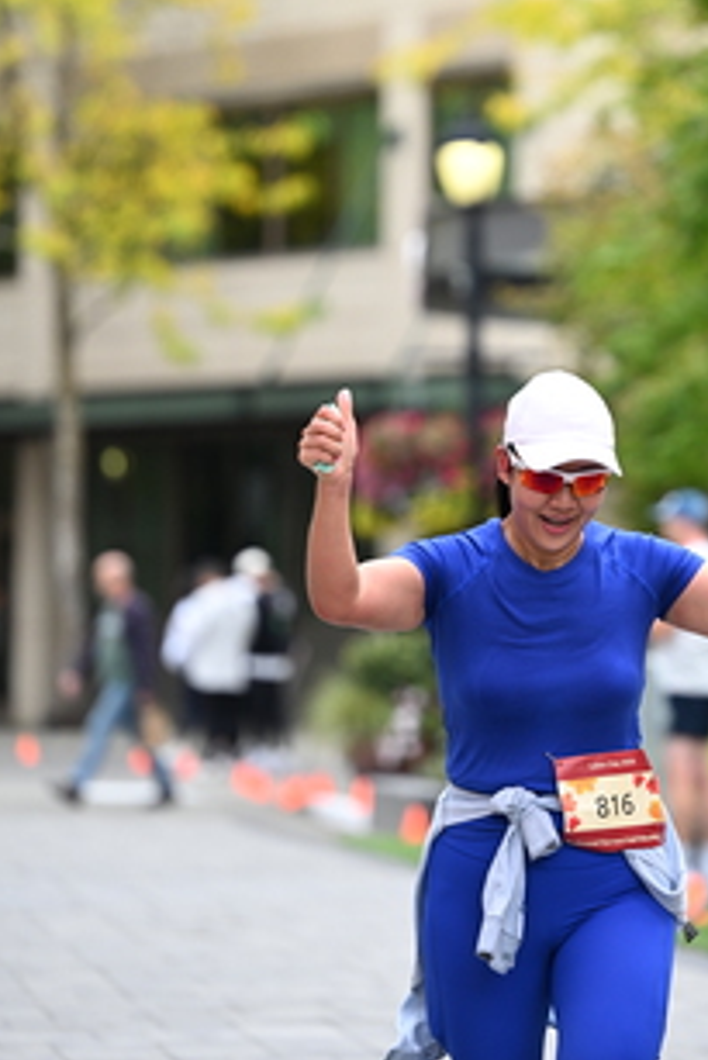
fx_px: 7661
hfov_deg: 5.3
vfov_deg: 7.9
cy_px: 349
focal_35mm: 260
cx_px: 610
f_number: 2.8
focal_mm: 145
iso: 640
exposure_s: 1/2000
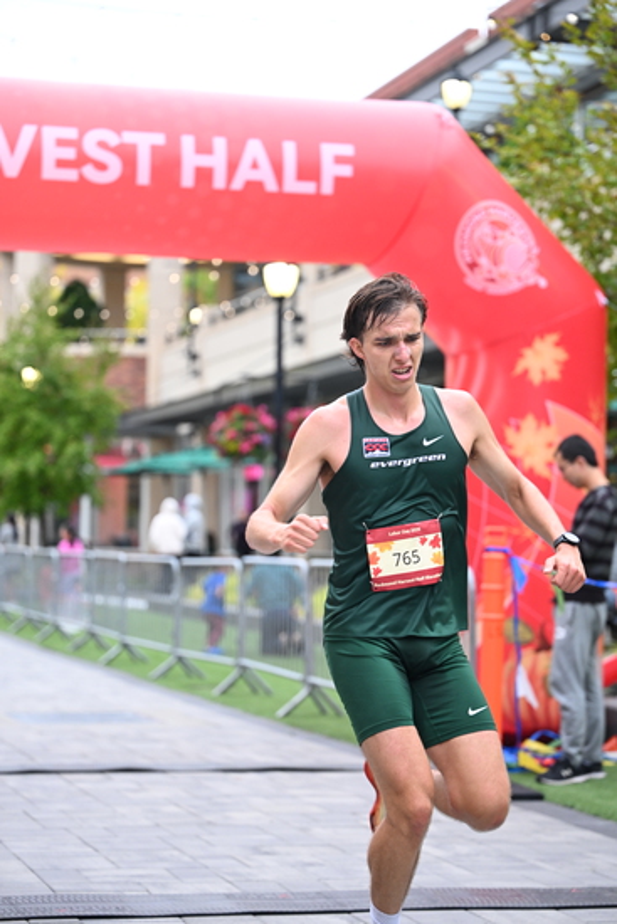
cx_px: 308
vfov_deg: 24.8
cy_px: 462
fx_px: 2107
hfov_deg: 16.7
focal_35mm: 82
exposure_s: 1/640
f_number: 2.8
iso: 1600
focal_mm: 82
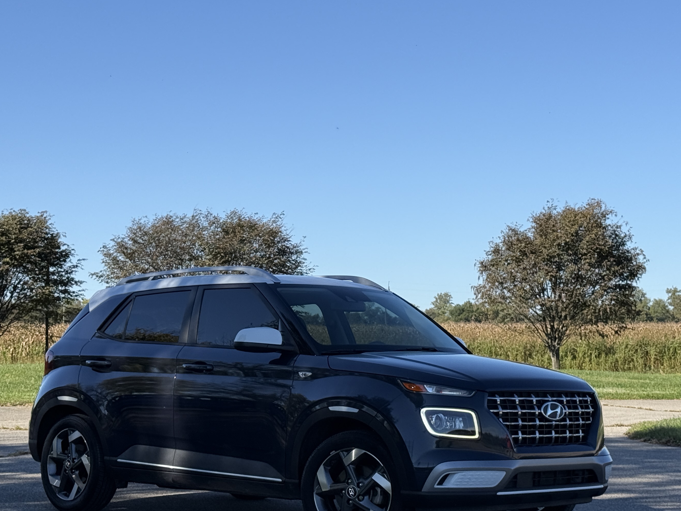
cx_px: 339
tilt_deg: +3.3
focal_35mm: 73
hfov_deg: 26.7
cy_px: 289
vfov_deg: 20.2
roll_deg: +0.1
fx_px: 1436
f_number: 1.78
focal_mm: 6.76
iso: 64
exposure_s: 1/3704
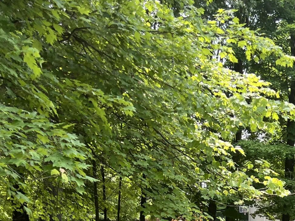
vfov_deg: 16.8
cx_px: 207
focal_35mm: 80
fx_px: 682
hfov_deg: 24.2
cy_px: 324
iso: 50
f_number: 1.5
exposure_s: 1/666
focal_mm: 5.7
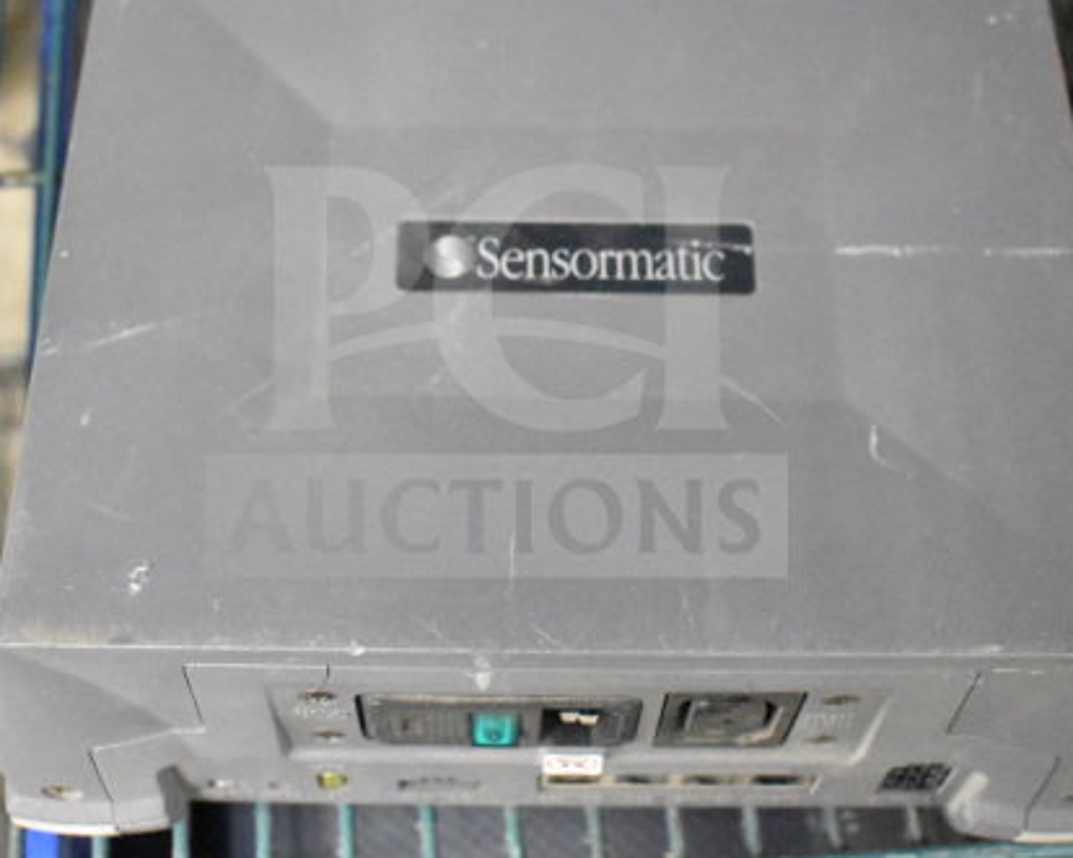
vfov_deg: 28.1
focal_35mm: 54
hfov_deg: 34.7
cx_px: 495
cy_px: 372
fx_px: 1714
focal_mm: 26
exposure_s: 1/40
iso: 16000
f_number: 4
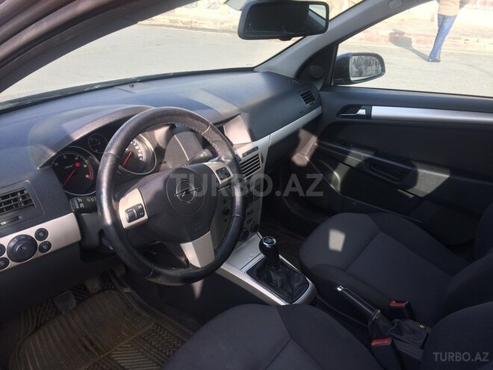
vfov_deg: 48.2
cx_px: 246
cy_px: 185
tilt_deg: -28.1
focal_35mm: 29
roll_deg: -4.6
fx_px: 413
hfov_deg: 61.7
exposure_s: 1/255
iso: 32
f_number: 2.2
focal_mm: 4.15
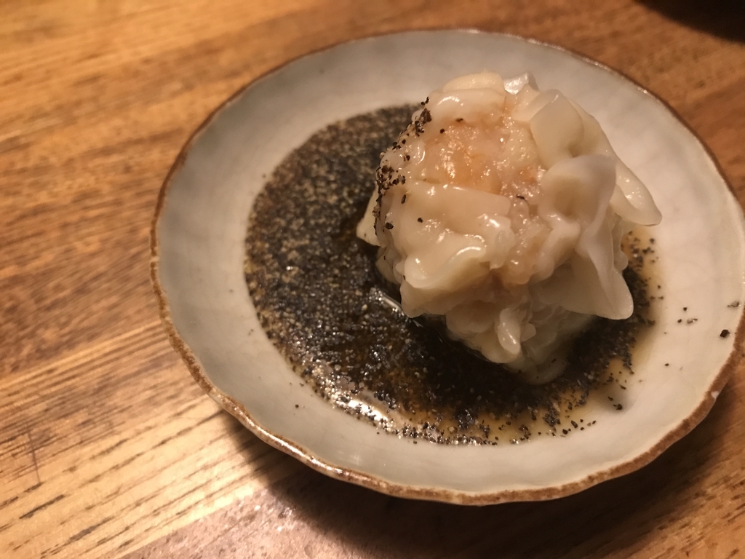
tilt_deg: -56.0
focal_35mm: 28
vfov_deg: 49.7
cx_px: 372
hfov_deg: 63.4
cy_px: 280
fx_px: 603
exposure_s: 1/6
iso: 100
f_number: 1.8
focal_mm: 3.99
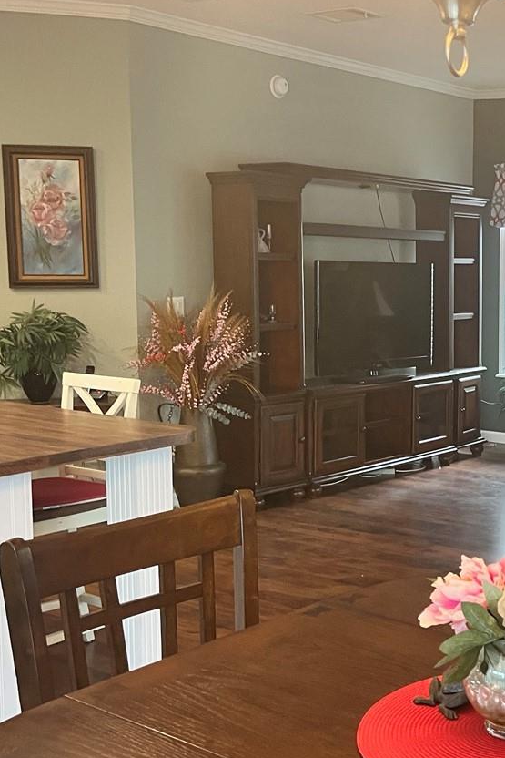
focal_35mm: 52
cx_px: 538
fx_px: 1094
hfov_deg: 24.5
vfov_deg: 38.2
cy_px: 361
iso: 250
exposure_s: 1/60
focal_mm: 5.1
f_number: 1.6
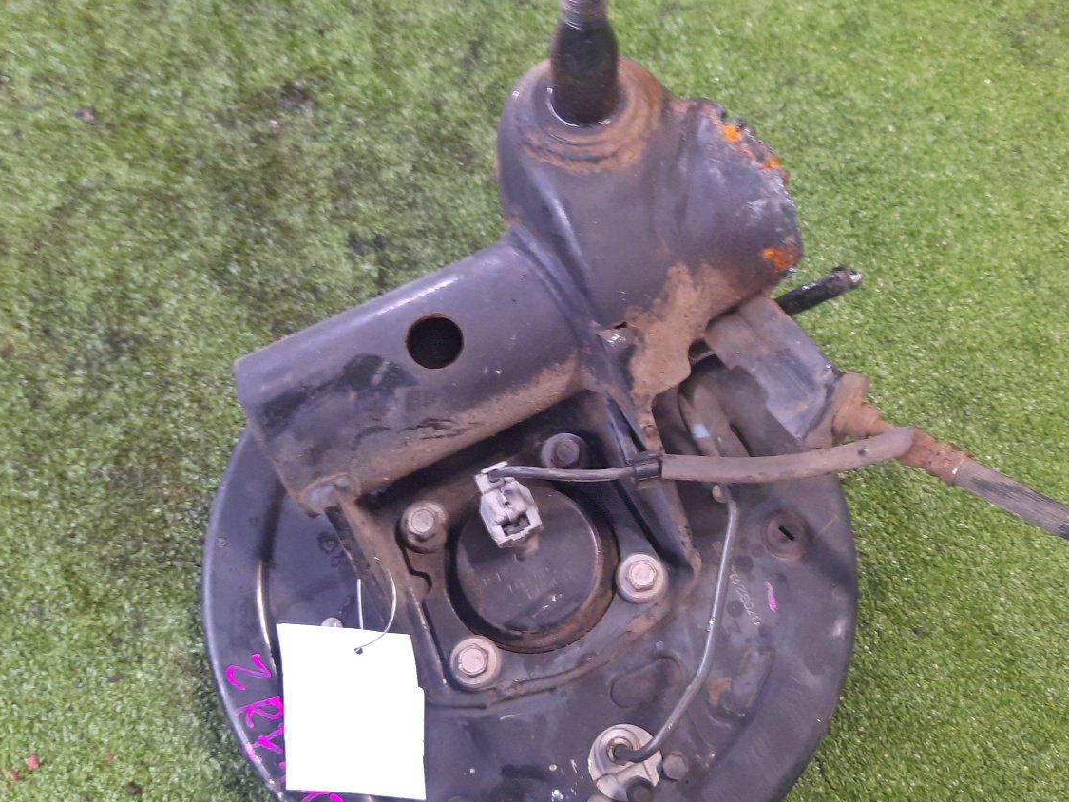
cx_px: 550
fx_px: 988
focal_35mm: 32
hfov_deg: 56.8
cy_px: 447
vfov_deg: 44.1
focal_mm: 4.6
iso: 422
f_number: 2
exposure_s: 1/25
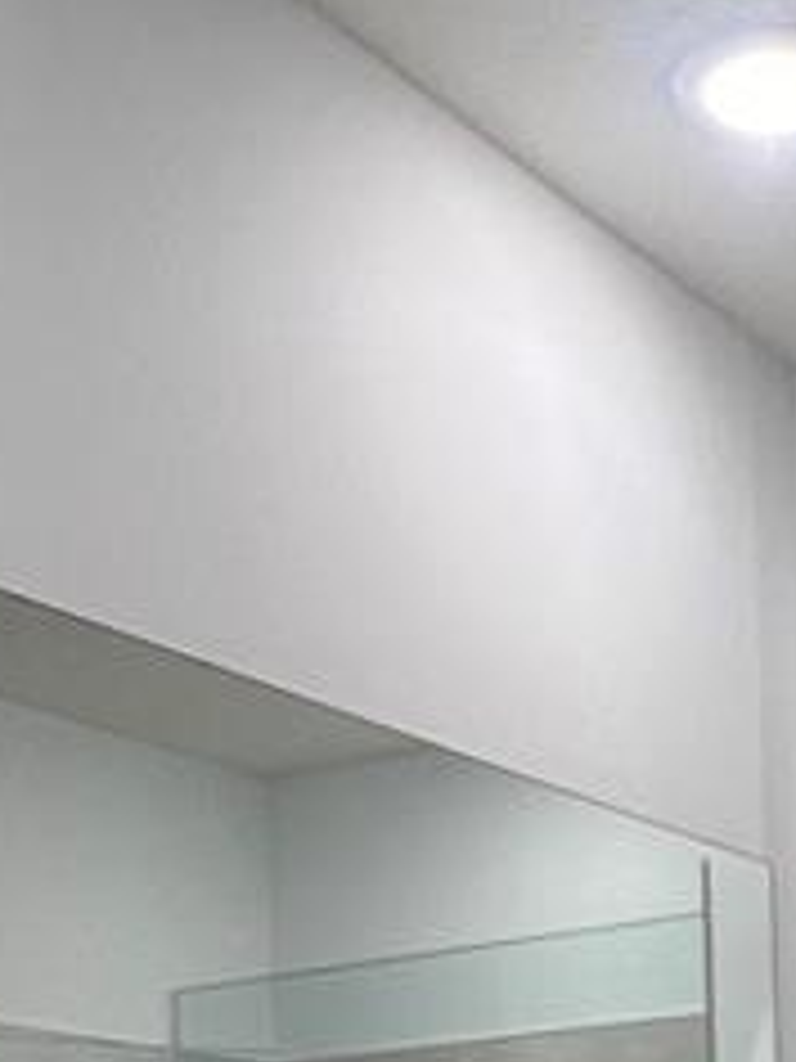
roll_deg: +2.5
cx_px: 805
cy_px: 1318
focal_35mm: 66
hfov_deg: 21.4
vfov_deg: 25.9
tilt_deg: +0.9
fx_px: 2024
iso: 125
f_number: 1.8
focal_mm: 1.57
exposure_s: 1/120
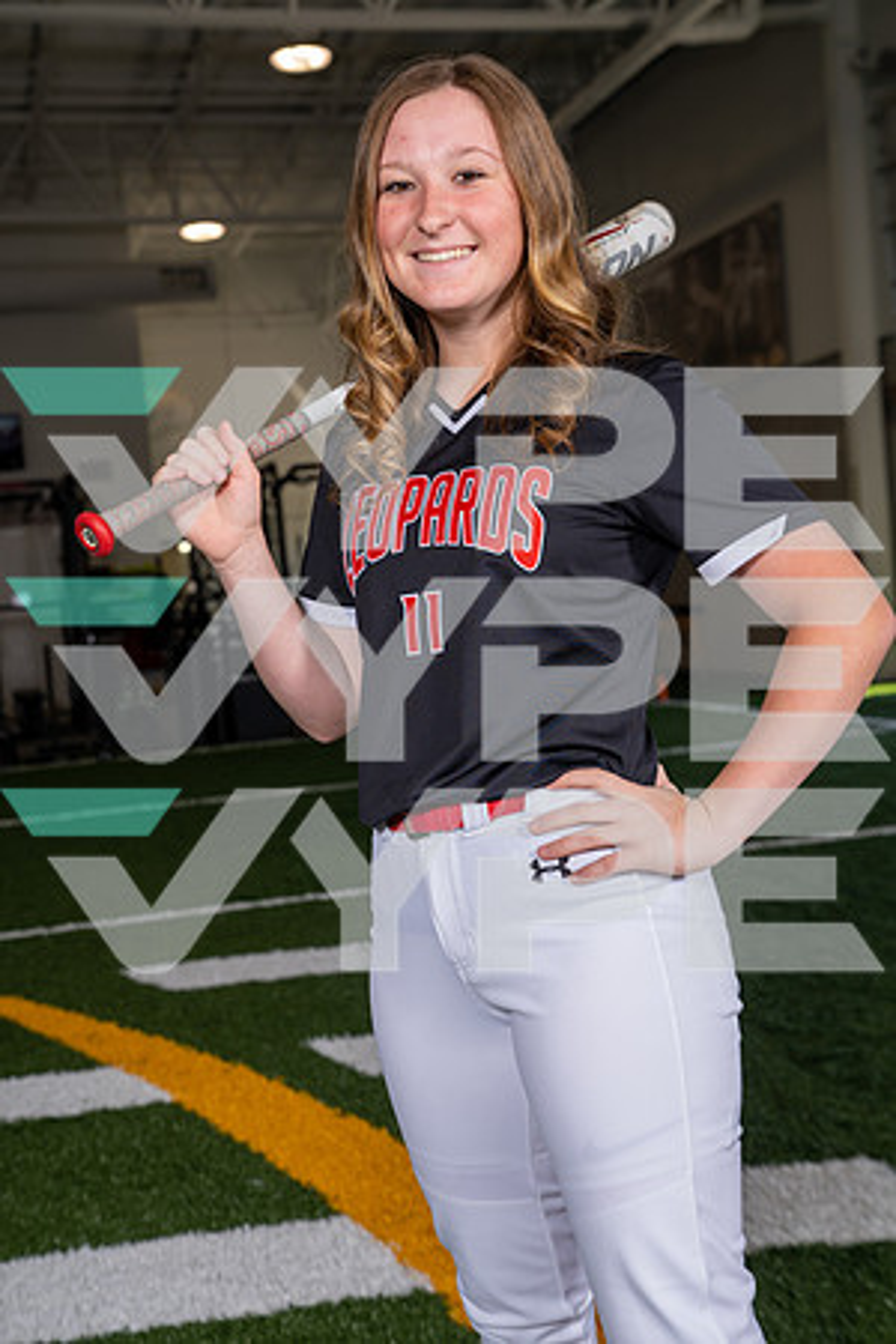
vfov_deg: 36.2
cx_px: 448
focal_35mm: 55
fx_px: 2053
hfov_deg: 24.6
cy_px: 672
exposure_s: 1/200
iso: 200
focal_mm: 55
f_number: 5.6
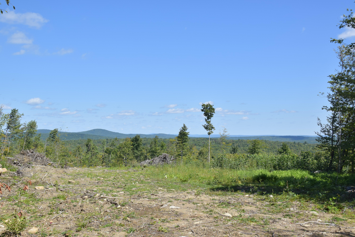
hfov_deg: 46.4
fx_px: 414
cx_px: 178
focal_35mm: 42
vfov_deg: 31.9
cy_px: 118
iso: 200
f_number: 11
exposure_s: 1/500
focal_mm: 28
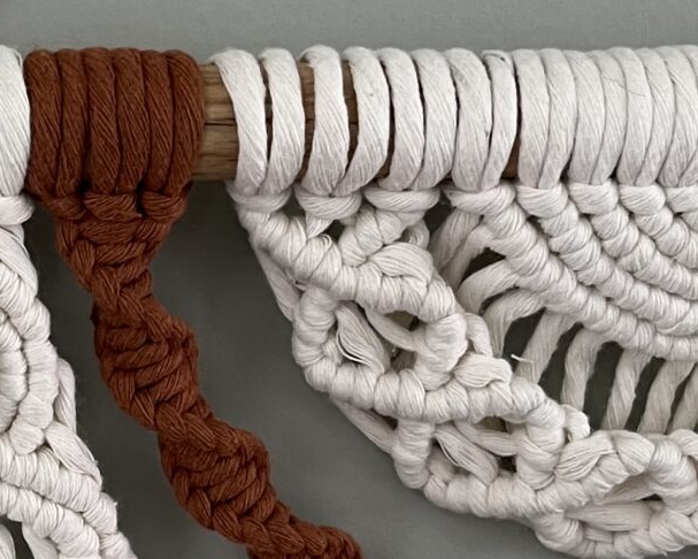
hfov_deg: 17.5
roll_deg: +0.7
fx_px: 2211
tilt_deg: -9.7
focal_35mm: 107
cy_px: 426
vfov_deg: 14.3
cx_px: -13
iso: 80
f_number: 1.6
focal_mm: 5.1
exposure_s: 1/50
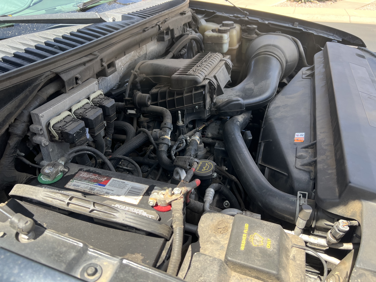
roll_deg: +1.0
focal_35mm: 26
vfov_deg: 53.1
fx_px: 282
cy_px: 141
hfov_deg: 67.3
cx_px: 188
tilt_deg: -32.2
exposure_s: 1/473
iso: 50
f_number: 1.5
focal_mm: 5.7
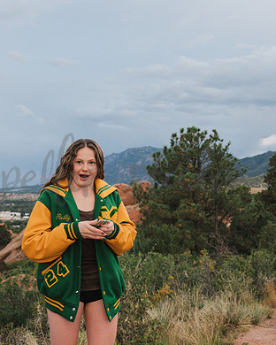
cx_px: 108
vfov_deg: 30.4
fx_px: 633
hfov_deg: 24.5
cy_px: 128
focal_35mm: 62
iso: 800
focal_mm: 33.5
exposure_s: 1/200
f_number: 4.8
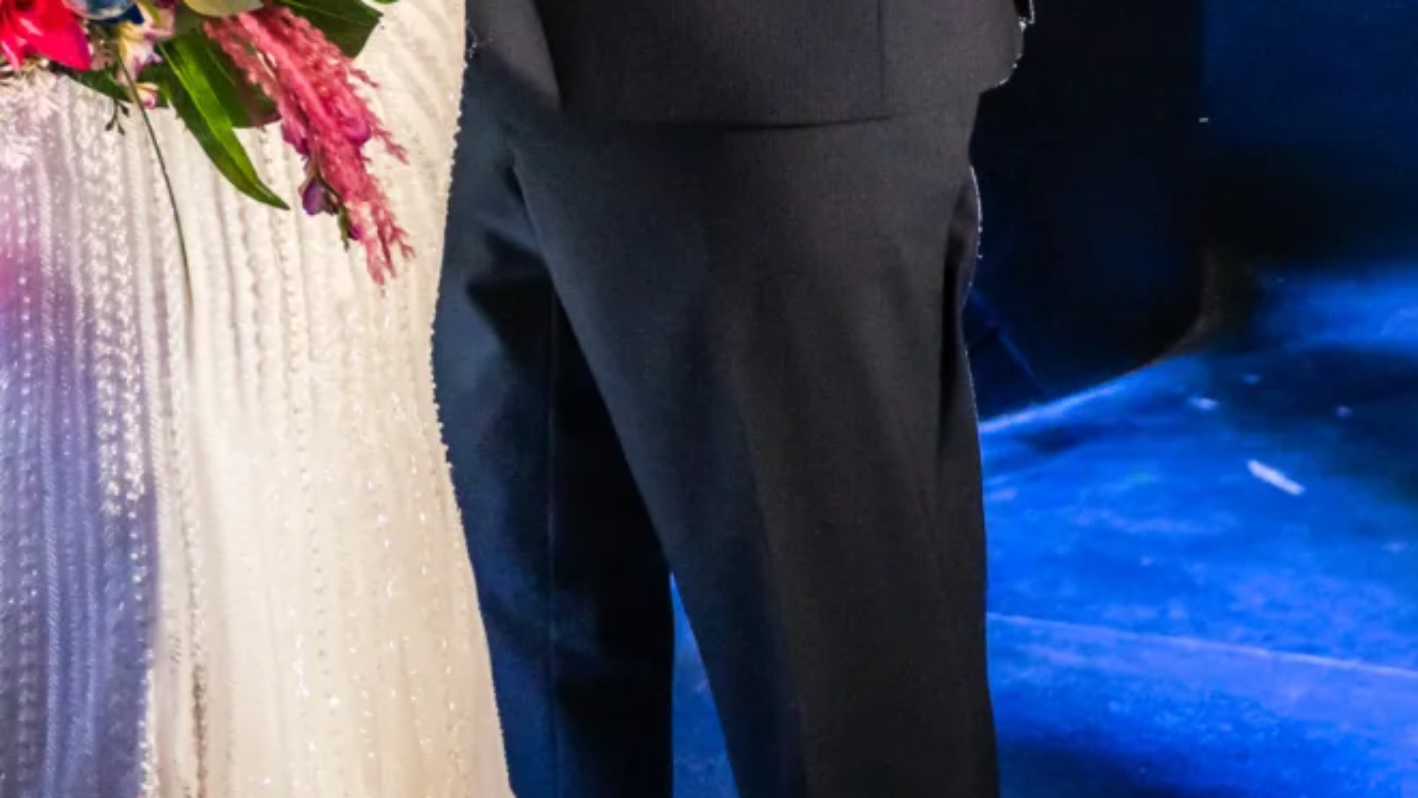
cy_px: -839
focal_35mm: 156
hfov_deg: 13.4
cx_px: -354
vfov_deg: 7.5
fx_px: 5866
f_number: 2.8
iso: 1000
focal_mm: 41
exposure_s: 1/80
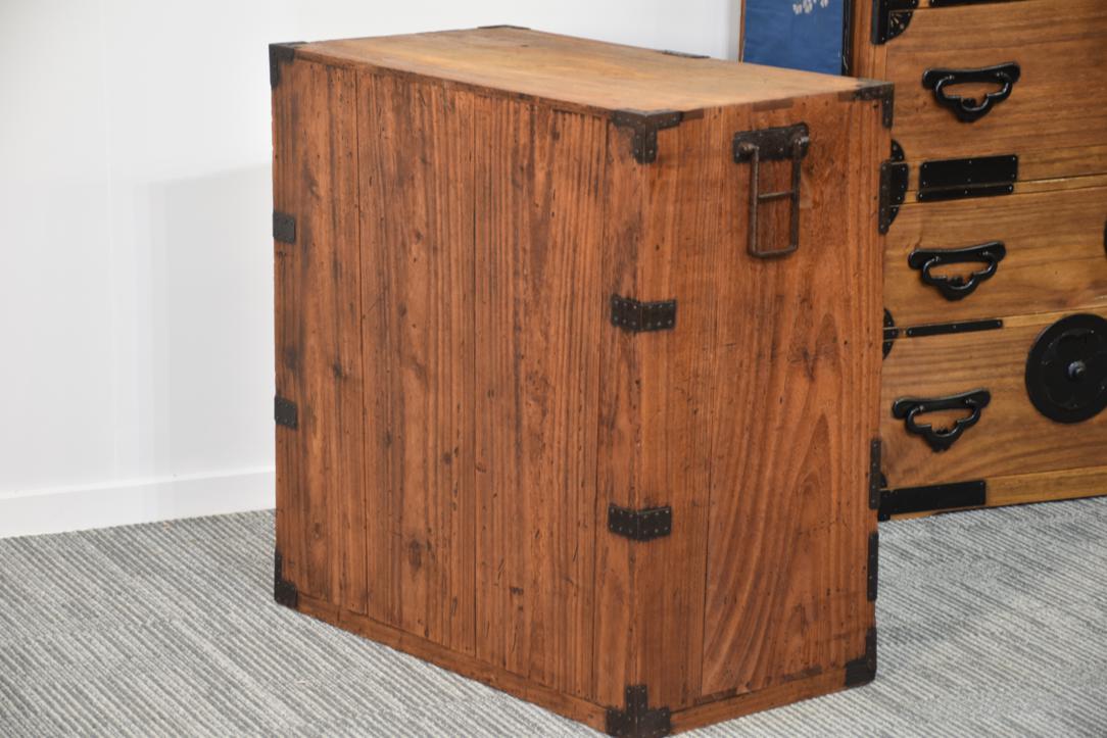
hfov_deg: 18.2
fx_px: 3460
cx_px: 554
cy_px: 369
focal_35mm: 112
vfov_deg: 12.2
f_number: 5
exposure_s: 1/13
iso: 400
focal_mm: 75
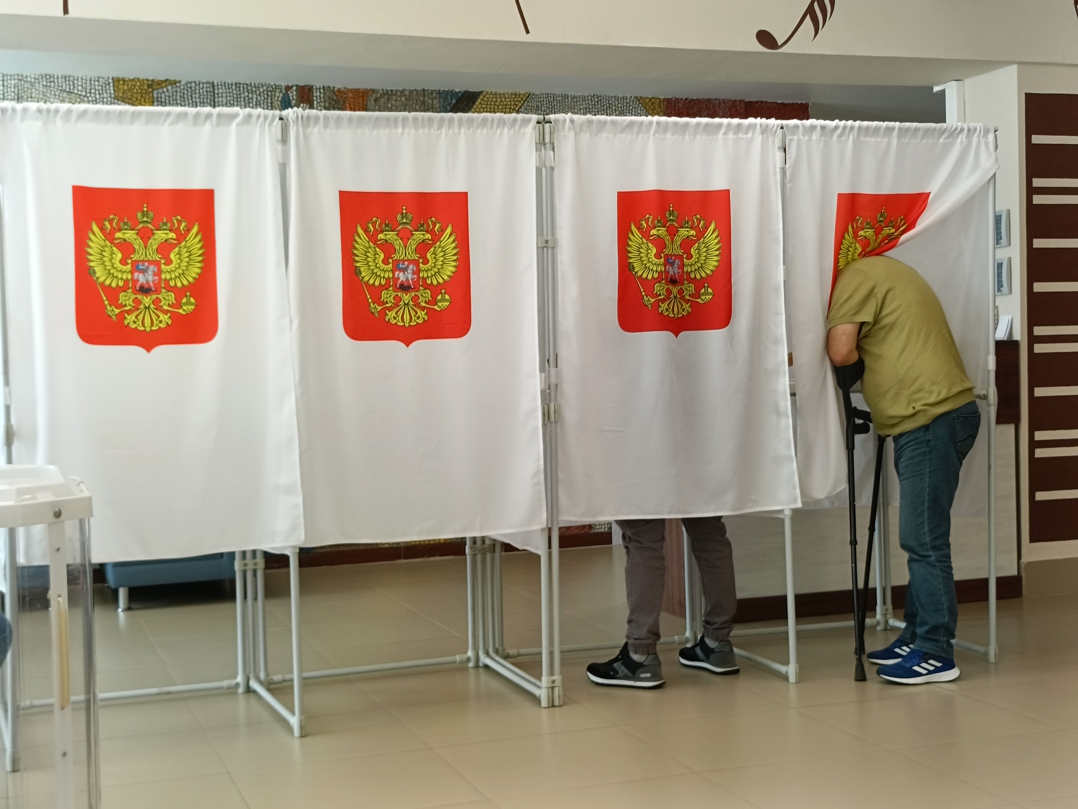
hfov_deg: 38.2
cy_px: 404
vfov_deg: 29.1
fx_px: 1557
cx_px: 539
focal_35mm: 50
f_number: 1.7
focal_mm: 4.7
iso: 100
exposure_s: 1/50
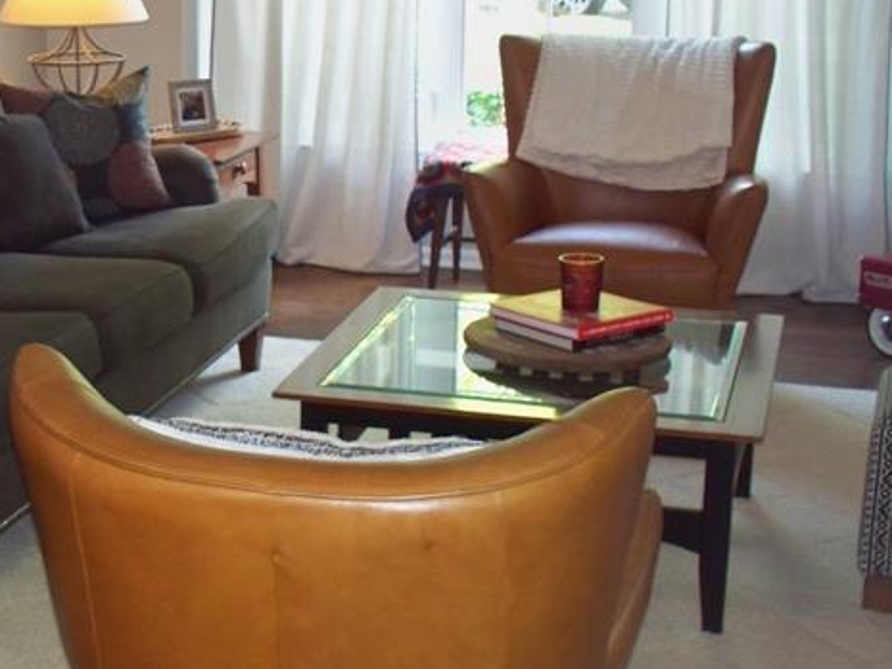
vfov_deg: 19.1
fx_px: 1985
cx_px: 19
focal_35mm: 77
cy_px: 217
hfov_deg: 24.3
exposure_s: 1/30
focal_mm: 7.54
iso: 250
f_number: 2.8
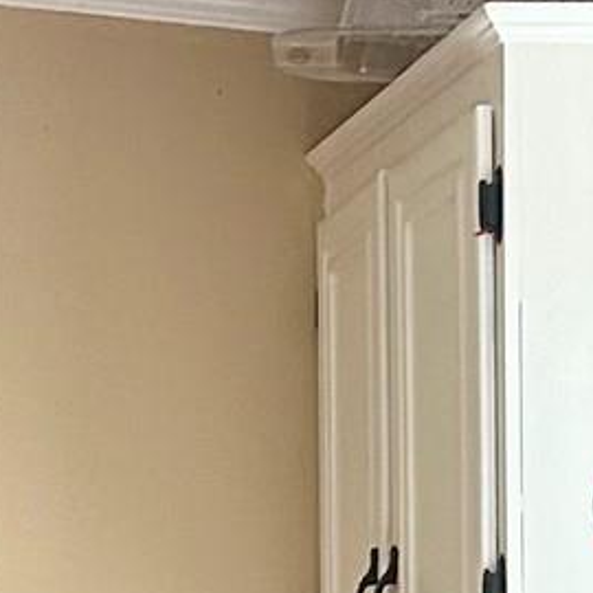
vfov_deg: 9.7
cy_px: 907
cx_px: -261
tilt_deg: -1.4
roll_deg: +1.9
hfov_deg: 9.8
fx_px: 3372
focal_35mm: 174
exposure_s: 1/60
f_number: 1.5
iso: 200
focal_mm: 5.7
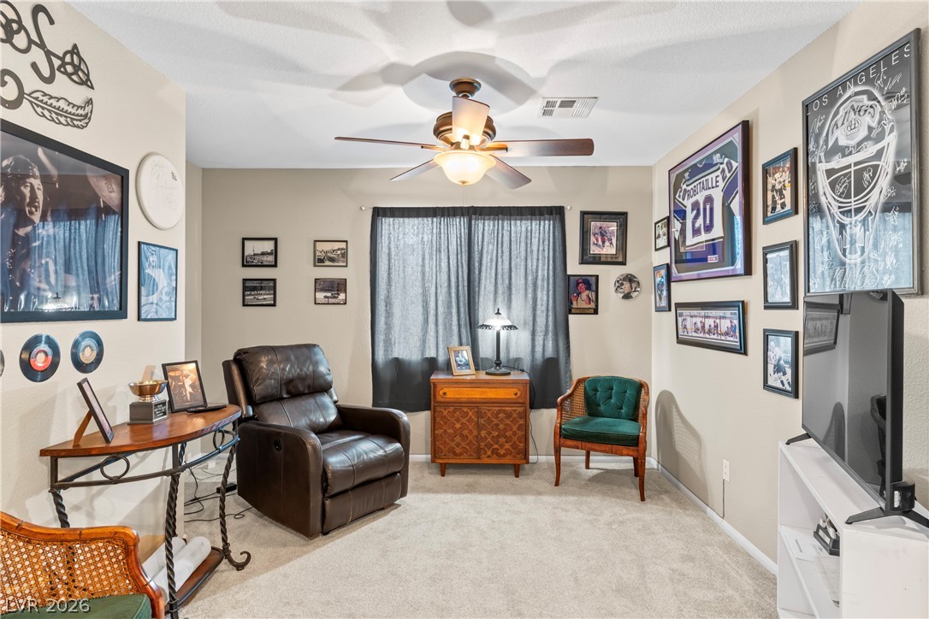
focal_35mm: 20
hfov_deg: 84.0
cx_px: 464
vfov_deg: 61.9
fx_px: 516
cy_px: 310
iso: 400
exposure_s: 1
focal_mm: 20
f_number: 8
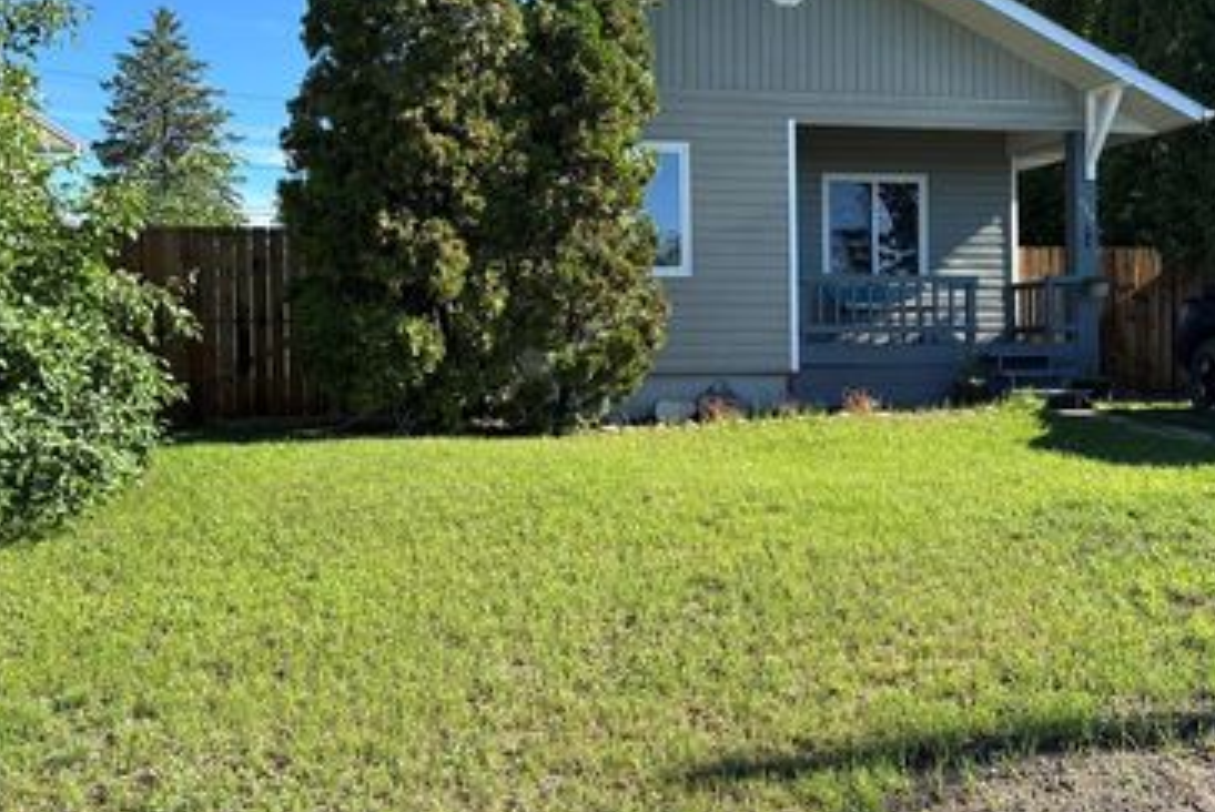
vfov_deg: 36.0
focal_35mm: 37
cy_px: 368
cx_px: 689
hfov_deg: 51.7
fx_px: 1250
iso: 50
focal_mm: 5.96
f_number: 1.6
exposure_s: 1/1178
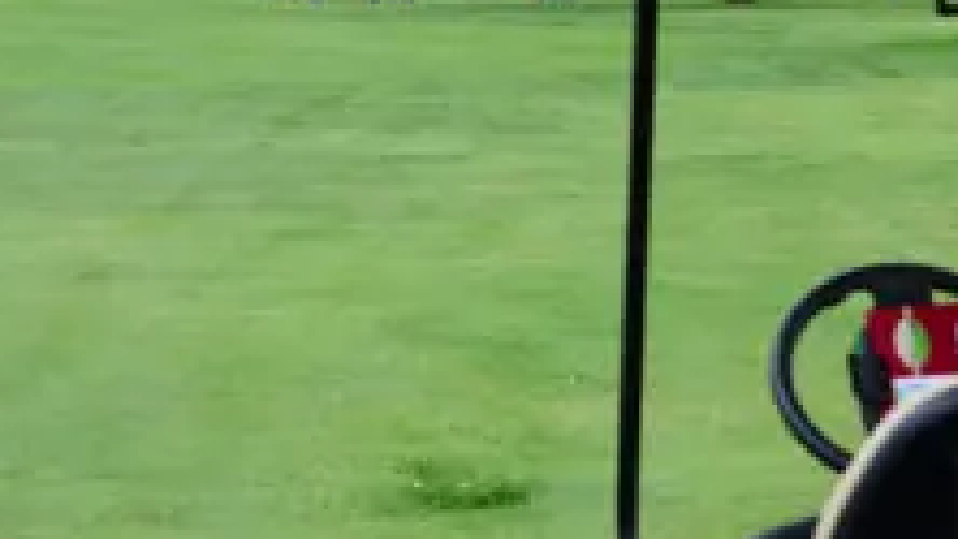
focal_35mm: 192
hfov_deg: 11.2
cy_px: -6
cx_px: 328
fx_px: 4878
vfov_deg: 6.3
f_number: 8
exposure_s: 1/800
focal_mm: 68
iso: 640
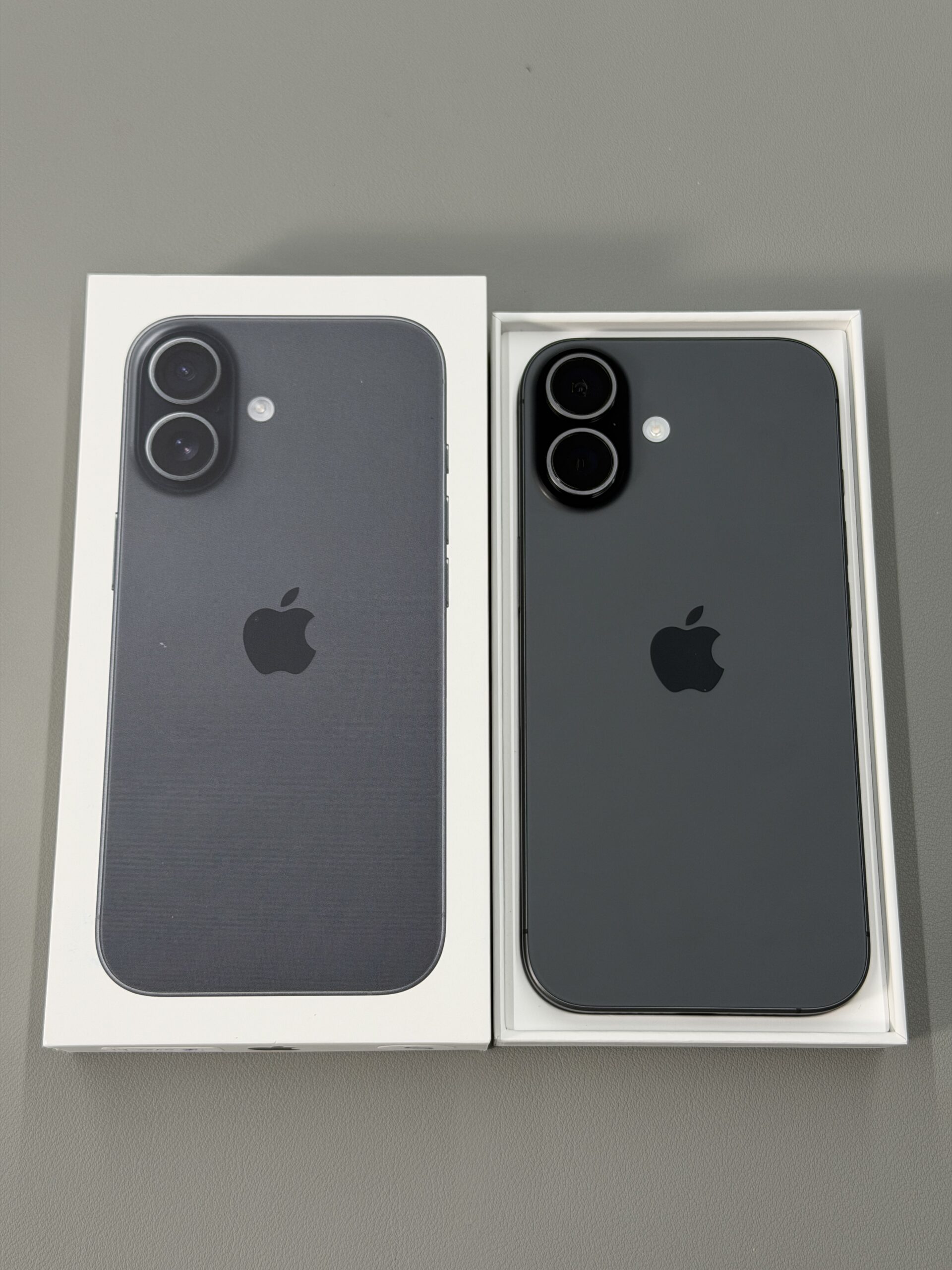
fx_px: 1760
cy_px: 635
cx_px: 476
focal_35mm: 48
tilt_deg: -75.3
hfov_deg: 30.3
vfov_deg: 39.7
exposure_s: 1/121
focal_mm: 6.76
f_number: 1.78
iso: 80
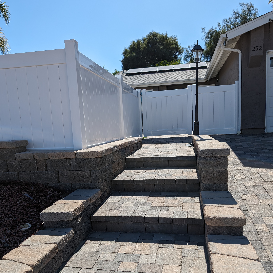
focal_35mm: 29
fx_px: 259
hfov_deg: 55.6
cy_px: 162
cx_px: 136
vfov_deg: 55.3
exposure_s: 1/1058
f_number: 1.68
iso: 21
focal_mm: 6.9
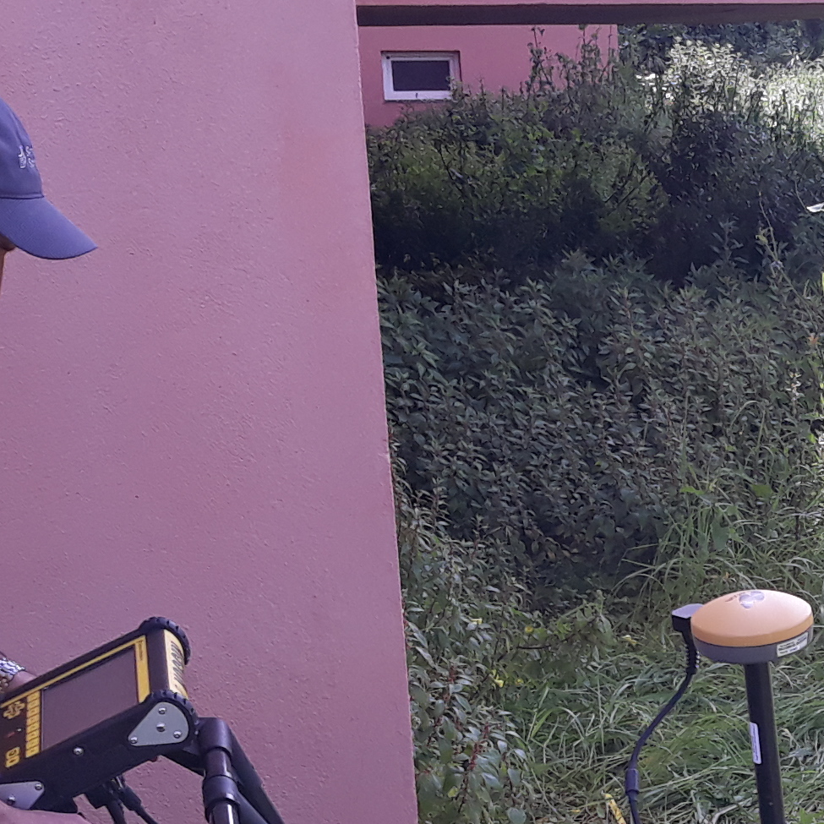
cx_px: 1021
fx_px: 2720
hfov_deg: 16.4
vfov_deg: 16.8
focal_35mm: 101
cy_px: 827
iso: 40
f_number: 1.7
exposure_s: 1/791
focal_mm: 3.71
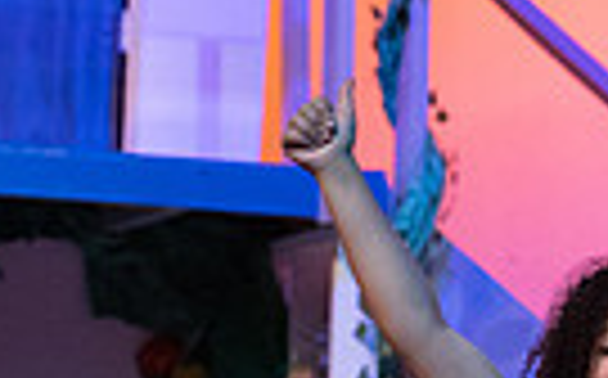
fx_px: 7811
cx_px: 974
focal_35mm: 472
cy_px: 796
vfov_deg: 2.8
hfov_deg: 4.4
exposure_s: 1/500
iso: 5000
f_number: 4
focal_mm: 102
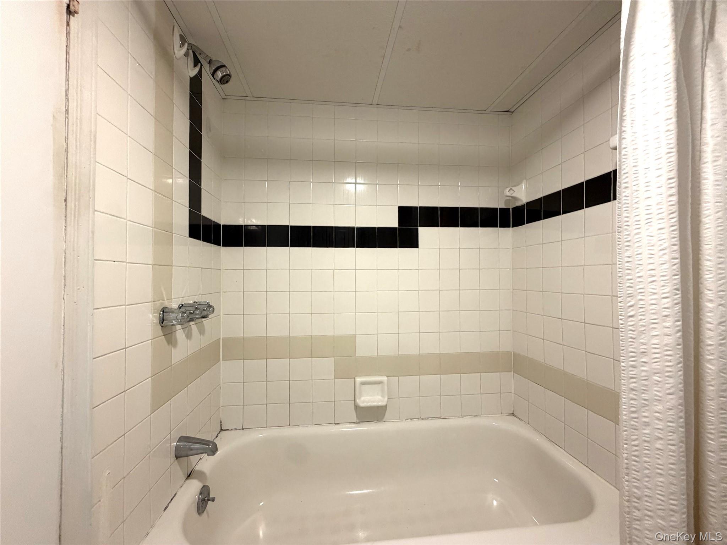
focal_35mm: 14
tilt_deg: +0.8
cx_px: 364
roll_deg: +0.4
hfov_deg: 102.1
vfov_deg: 85.7
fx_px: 294
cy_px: 272
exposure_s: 1/60
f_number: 2.2
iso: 250
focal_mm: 2.22
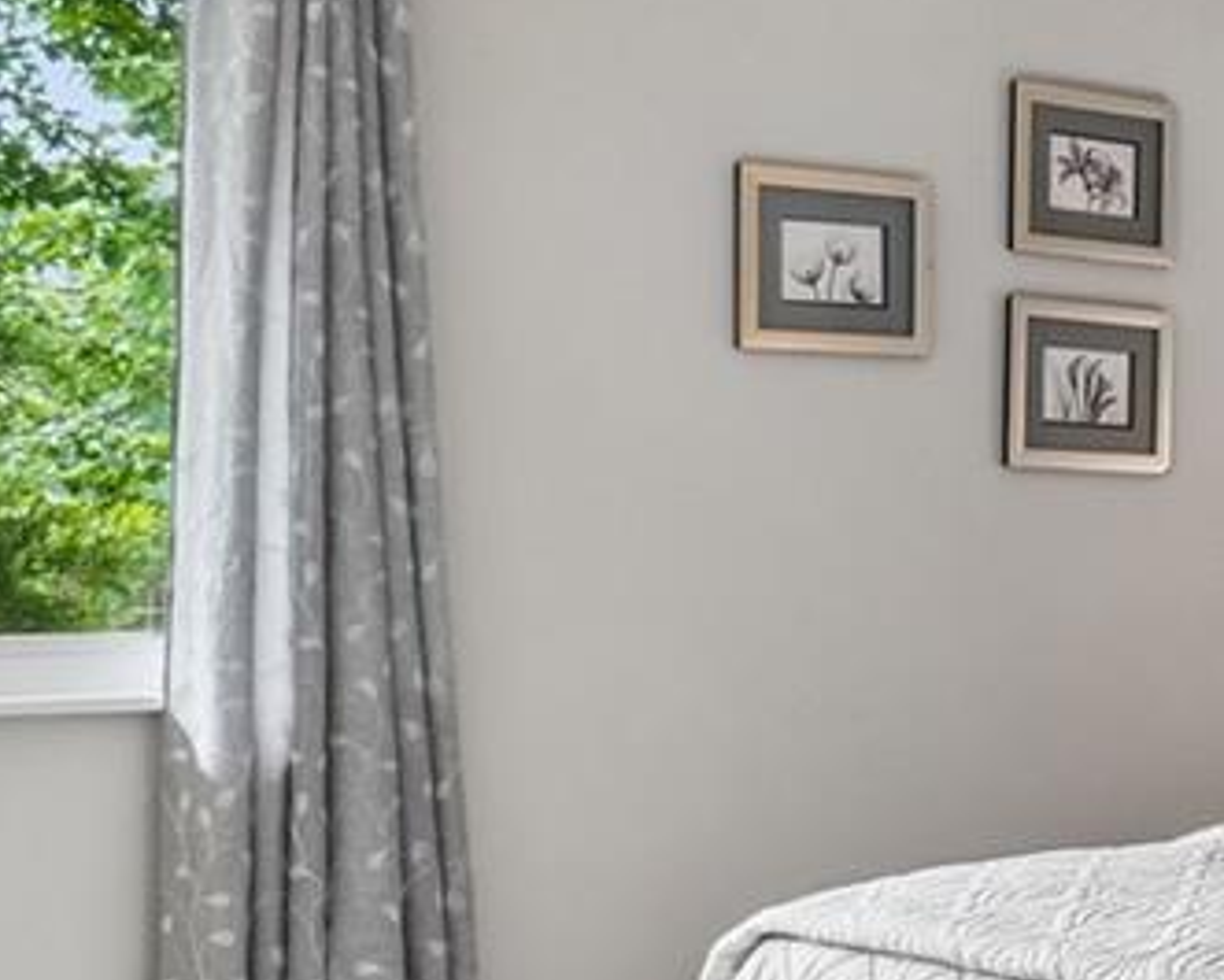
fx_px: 2464
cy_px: 525
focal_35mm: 68
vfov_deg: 22.5
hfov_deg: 24.0
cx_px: 1649
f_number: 8
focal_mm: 10
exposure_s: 1/8
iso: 400
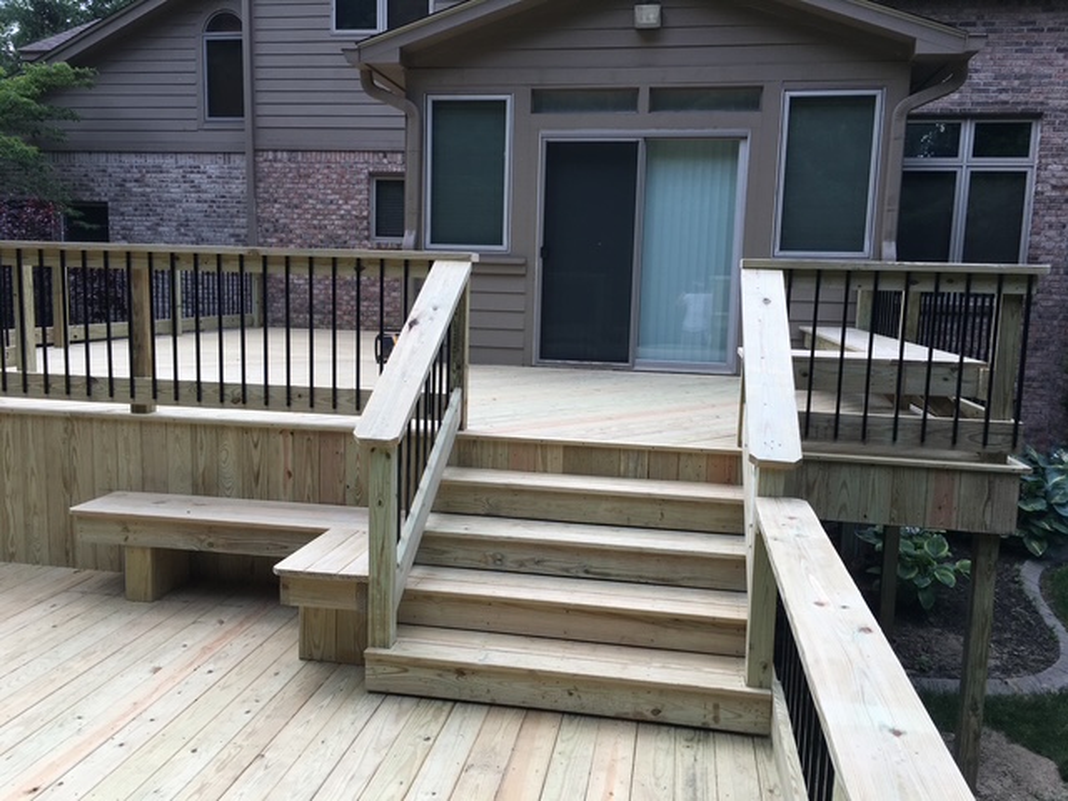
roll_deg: -1.4
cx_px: 534
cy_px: 400
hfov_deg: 61.7
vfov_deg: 48.2
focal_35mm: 29
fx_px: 895
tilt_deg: -6.6
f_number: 2.2
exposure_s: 1/680
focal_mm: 4.15
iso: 25
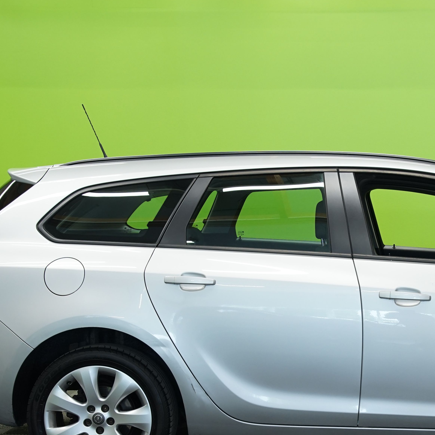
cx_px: 388
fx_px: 1123
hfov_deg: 21.5
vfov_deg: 21.6
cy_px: 352
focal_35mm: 79
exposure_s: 1/20
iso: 500
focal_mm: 36
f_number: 6.3
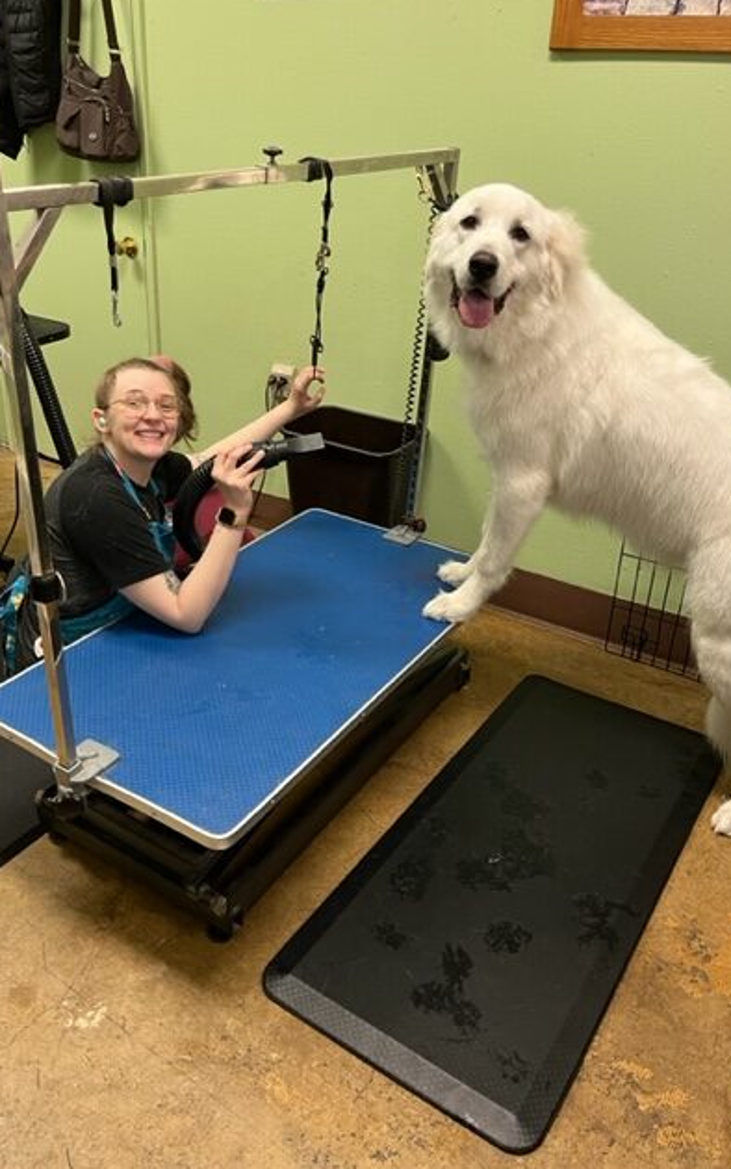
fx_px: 892
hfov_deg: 44.4
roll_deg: -0.7
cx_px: 312
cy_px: 581
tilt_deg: -30.1
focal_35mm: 28
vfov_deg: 66.5
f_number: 1.6
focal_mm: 5.1
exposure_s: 1/64
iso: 125
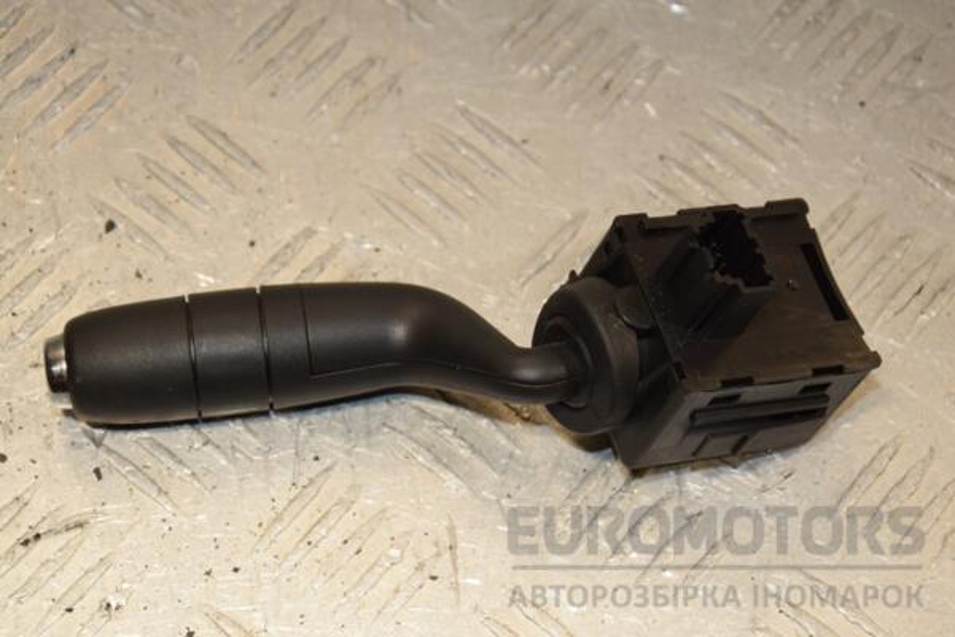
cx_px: 478
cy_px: 318
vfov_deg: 13.8
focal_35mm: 99
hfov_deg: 20.6
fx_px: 2626
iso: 800
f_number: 7.1
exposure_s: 1/200
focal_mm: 66
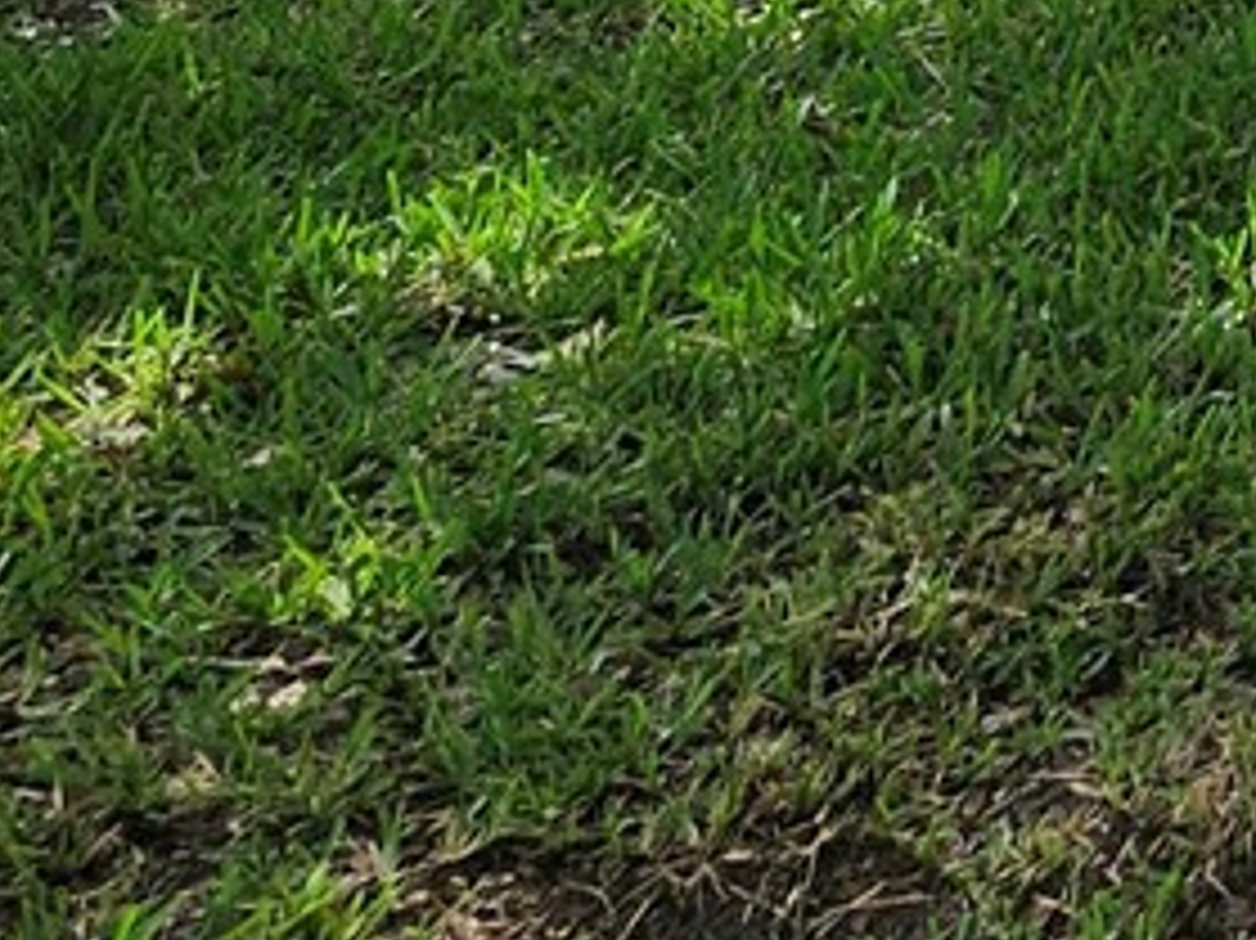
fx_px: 4787
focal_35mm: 132
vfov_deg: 9.4
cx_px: 2935
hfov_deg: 12.2
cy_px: -1642
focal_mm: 5.54
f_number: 1.8
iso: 25
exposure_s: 1/2027
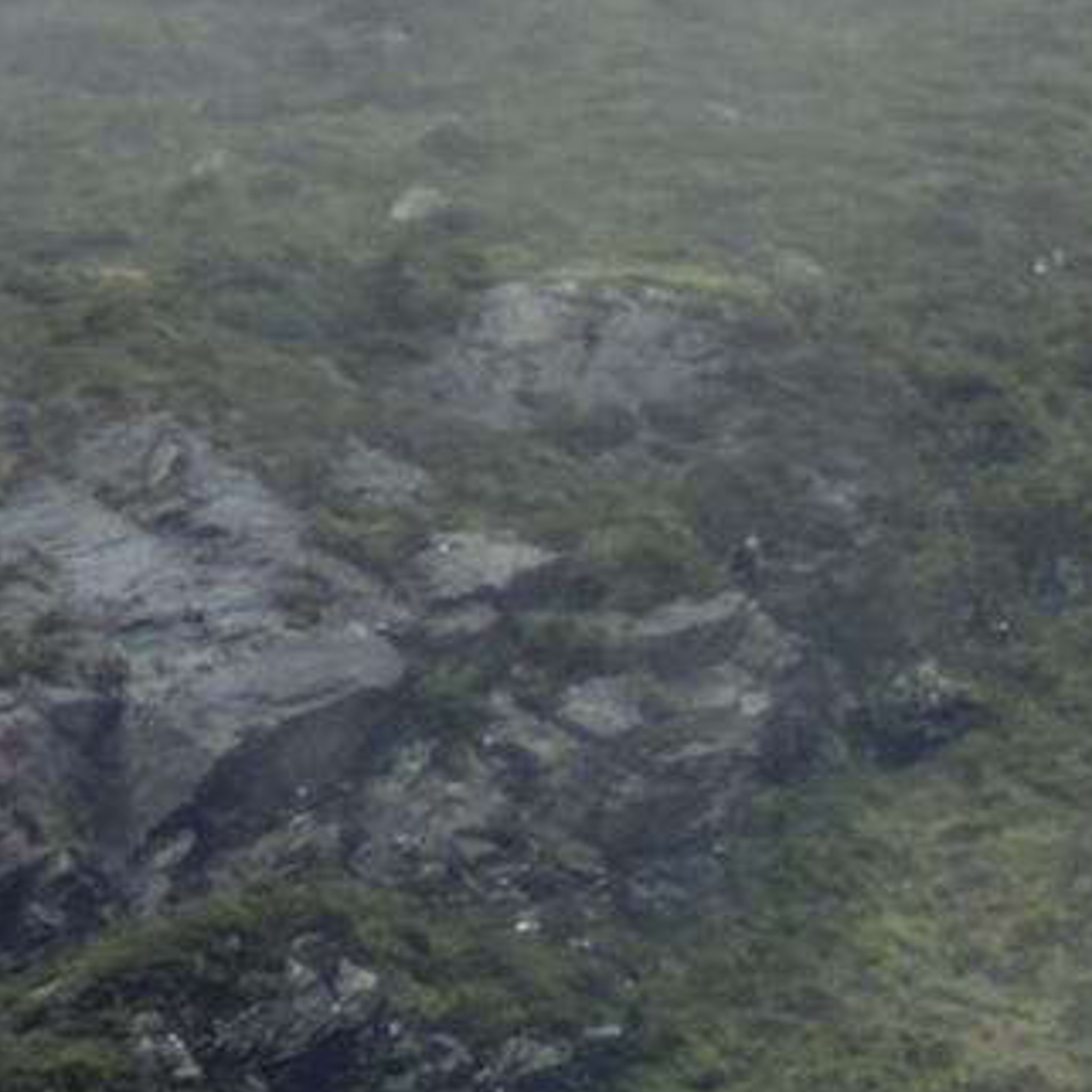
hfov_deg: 0.6
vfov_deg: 0.6
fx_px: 108891
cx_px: 2893
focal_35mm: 3051
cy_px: 2085
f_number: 5.6
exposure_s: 1/2000
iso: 800
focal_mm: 300
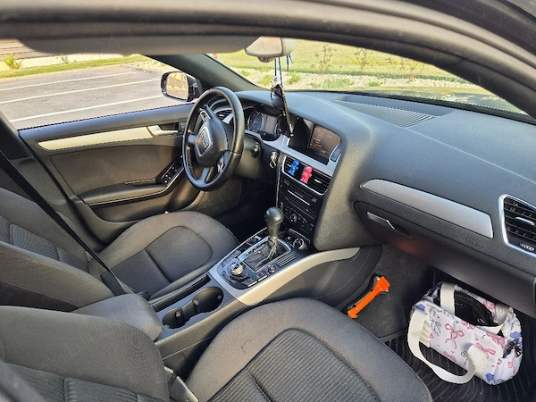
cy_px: 201
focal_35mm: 23
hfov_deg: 73.9
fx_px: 356
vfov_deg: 58.9
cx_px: 268
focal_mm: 5.4
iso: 80
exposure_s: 1/182
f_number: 1.8
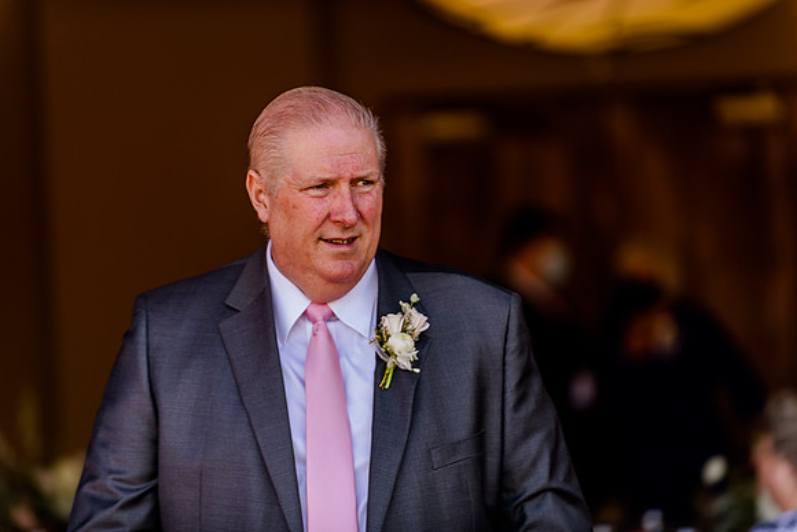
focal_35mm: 190
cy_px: 266
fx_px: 4207
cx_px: 398
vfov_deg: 7.2
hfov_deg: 10.8
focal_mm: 190
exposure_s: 1/160
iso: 125
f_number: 2.8
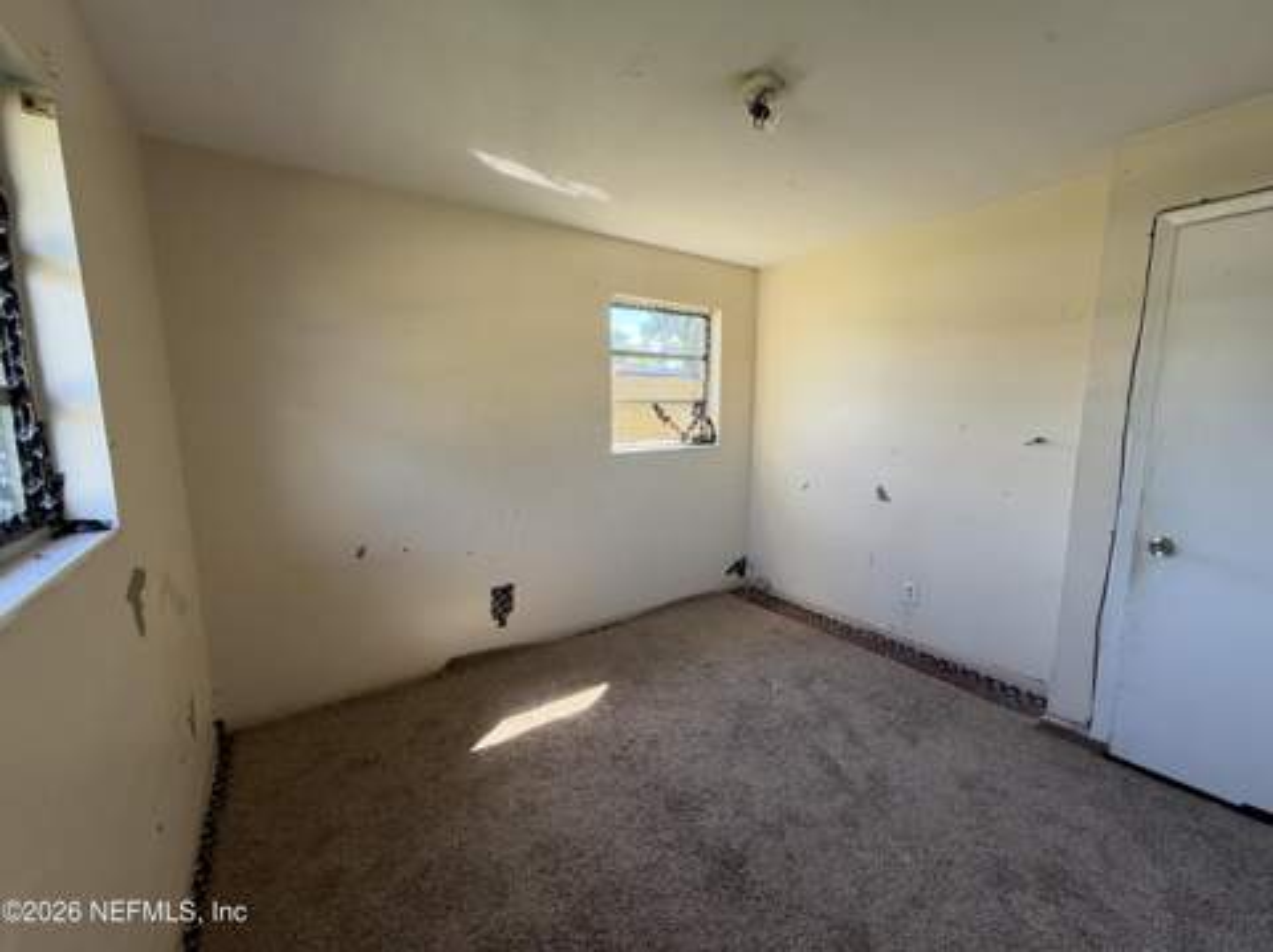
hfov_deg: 102.1
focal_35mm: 14
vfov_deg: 85.6
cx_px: 636
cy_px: 476
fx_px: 514
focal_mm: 2.22
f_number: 2.2
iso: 100
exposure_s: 1/121
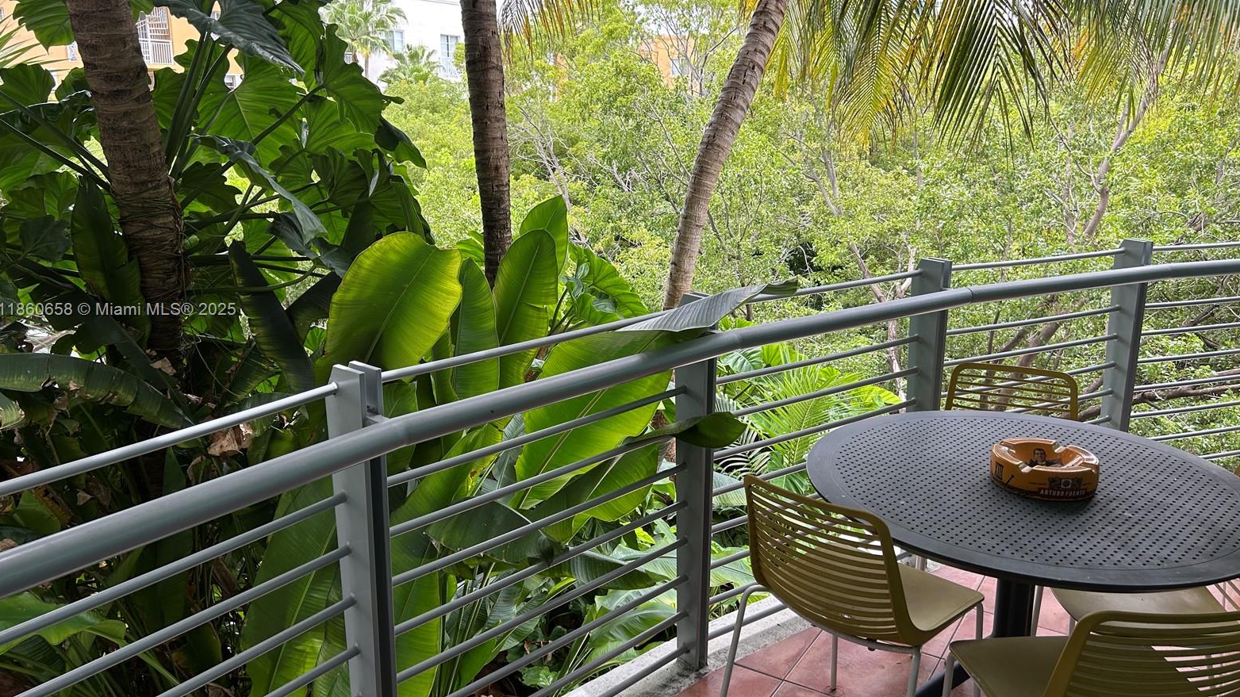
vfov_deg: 40.1
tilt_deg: -12.5
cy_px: 311
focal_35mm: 29
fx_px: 953
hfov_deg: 66.1
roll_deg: -0.5
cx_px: 617
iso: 50
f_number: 1.5
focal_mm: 5.7
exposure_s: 1/387
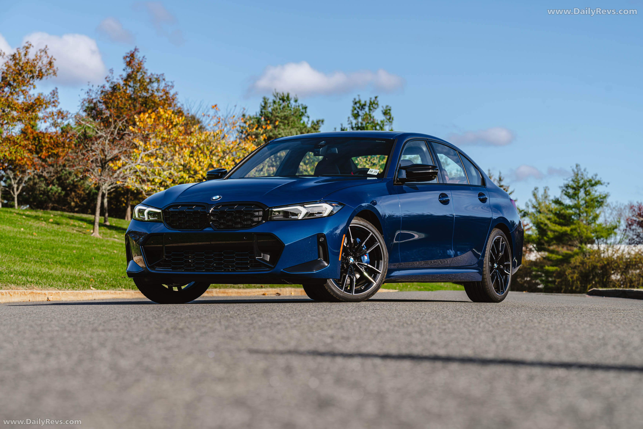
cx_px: 322
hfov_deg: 18.7
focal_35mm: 109
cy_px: 214
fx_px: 1954
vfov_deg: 12.5
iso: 200
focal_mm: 109.4
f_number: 7.1
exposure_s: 1/200
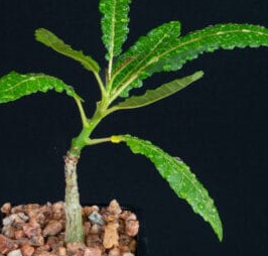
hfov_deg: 17.5
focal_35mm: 101
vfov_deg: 16.8
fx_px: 865
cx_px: 80
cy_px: 115
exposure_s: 13
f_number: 32
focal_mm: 60
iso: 100
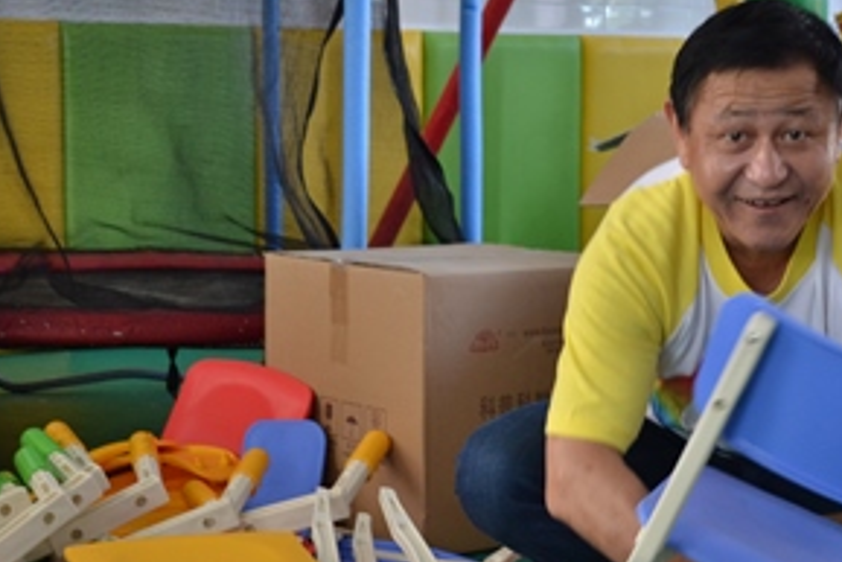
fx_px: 1942
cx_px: 554
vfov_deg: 16.4
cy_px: 392
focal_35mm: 83
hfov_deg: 24.4
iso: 800
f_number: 4.8
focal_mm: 32
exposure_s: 1/40
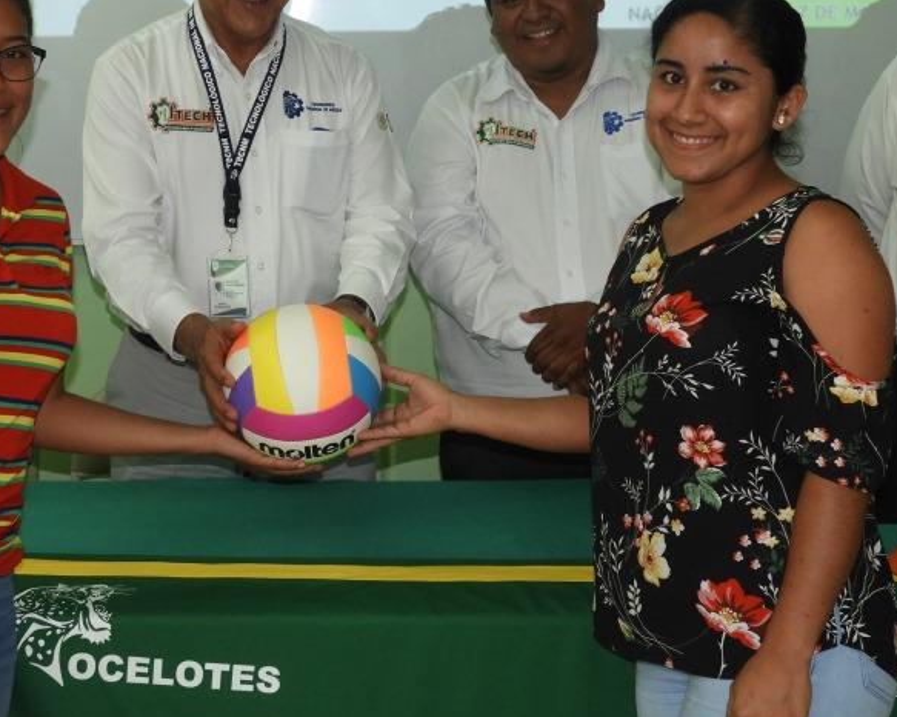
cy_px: 268
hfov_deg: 31.4
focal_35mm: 60
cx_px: 354
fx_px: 1592
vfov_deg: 25.3
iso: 200
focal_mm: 6.3
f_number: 3.8
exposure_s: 1/30
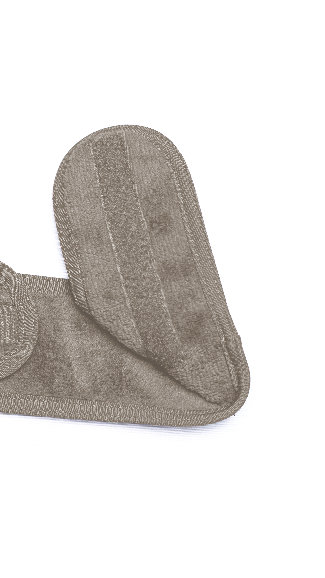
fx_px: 1210
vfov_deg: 26.8
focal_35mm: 79
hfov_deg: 14.7
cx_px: -74
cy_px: 289
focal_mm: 50
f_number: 2.8
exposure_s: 1/100
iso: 100
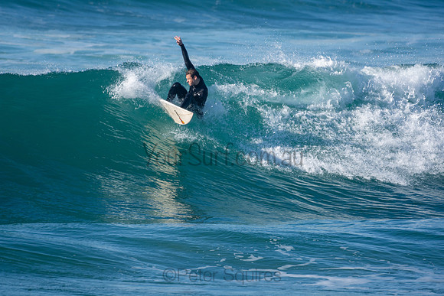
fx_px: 9252
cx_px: 222
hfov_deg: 2.7
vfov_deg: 1.8
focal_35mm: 750
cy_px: 148
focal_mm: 500
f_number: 5.6
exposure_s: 1/1000
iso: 200
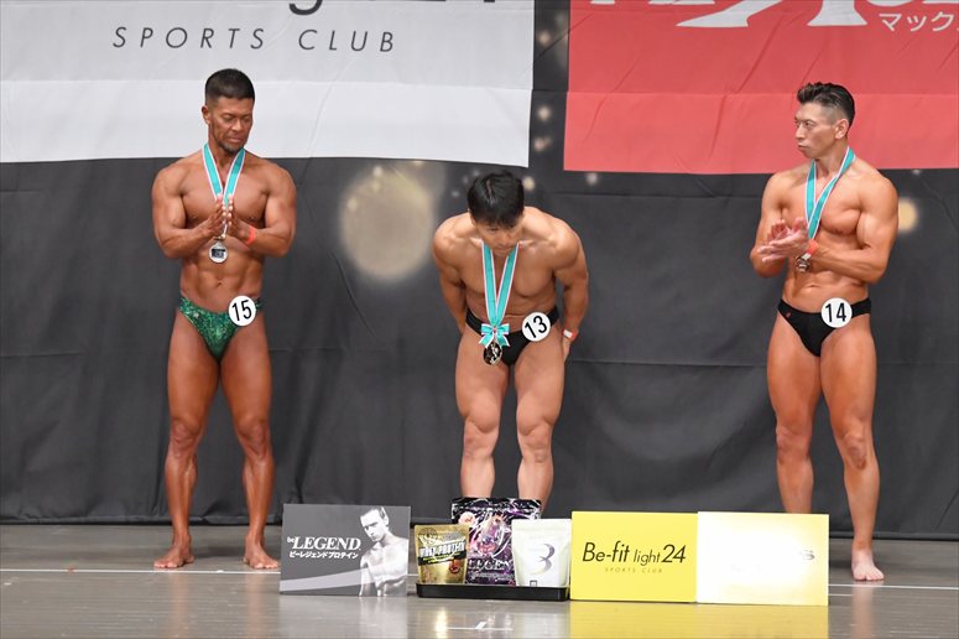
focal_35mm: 202
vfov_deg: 6.8
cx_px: 480
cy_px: 320
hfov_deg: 10.2
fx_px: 5378
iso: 6400
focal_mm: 135
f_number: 5.6
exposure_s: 1/400
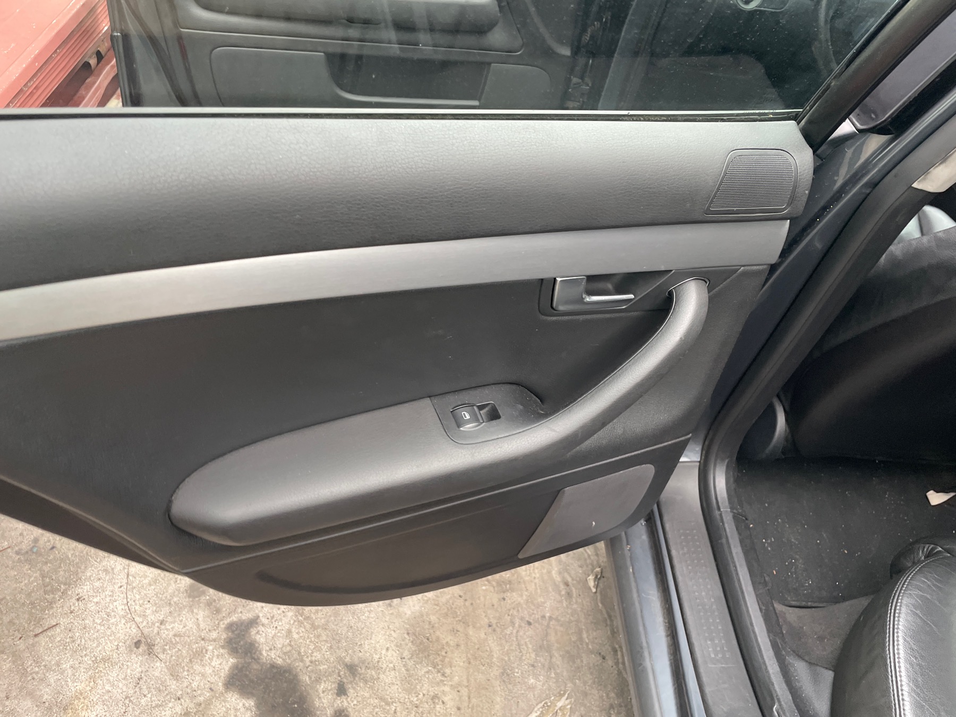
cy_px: 358
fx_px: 718
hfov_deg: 67.3
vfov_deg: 53.1
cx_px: 478
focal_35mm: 26
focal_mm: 4.2
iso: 125
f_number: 1.6
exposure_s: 1/100
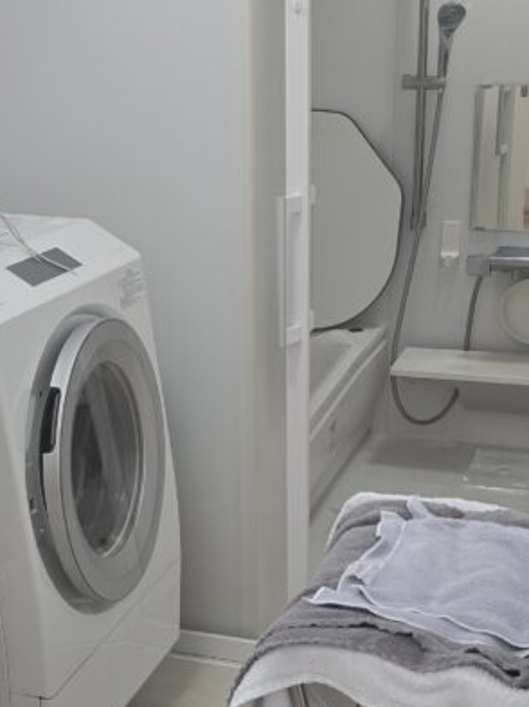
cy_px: 414
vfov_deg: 32.1
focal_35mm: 60
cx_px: 238
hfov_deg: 24.4
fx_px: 1225
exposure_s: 1/100
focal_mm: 6.3
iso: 125
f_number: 1.7
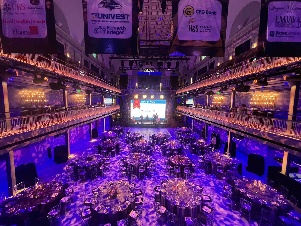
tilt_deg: -5.7
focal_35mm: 13
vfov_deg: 89.9
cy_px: 113
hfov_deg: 106.2
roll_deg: -1.2
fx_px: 113
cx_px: 150
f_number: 1.8
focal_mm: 1.57
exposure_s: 1/60
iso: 500
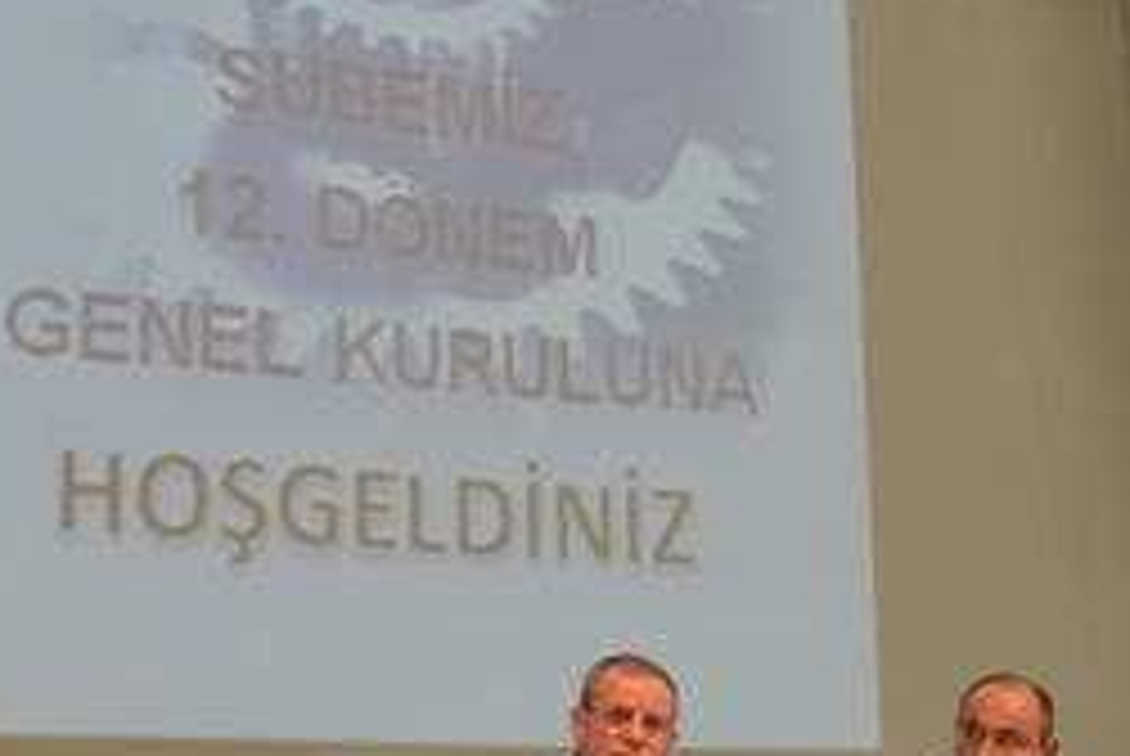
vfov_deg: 16.3
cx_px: 90
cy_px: 403
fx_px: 2640
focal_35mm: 84
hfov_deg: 23.5
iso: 400
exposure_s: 1/60
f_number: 3.8
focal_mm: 22
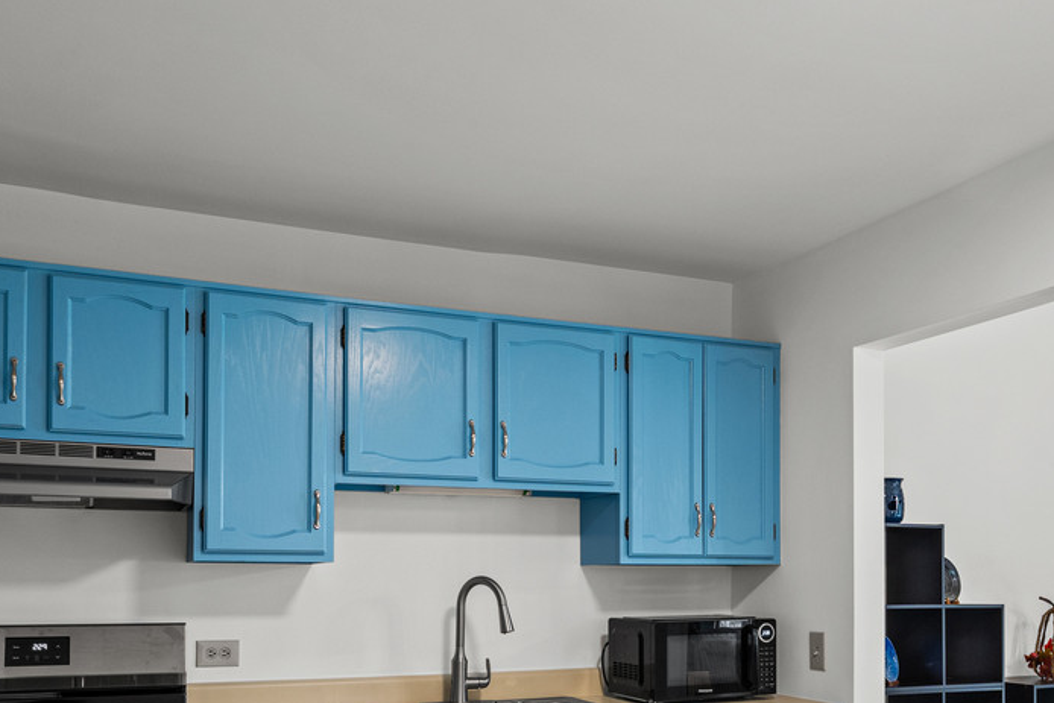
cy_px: 586
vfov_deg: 36.3
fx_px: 1025
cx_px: 563
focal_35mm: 35
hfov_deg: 54.4
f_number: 9
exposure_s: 1/4
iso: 800
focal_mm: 15
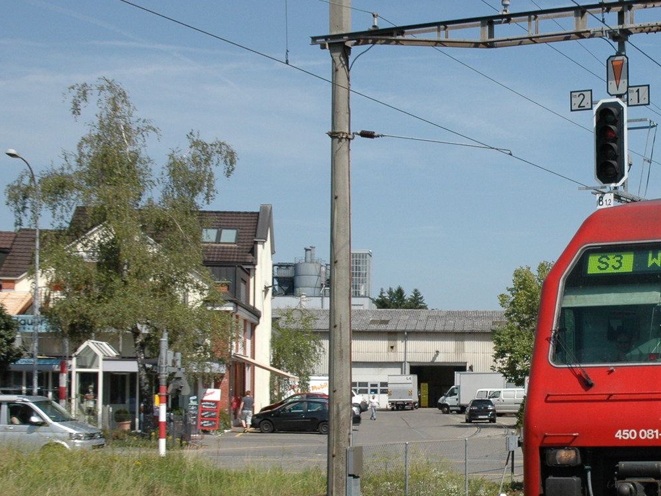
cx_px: 565
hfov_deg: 23.9
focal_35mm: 80
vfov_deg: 18.4
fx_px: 1526
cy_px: 340
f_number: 10
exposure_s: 1/400
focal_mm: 29
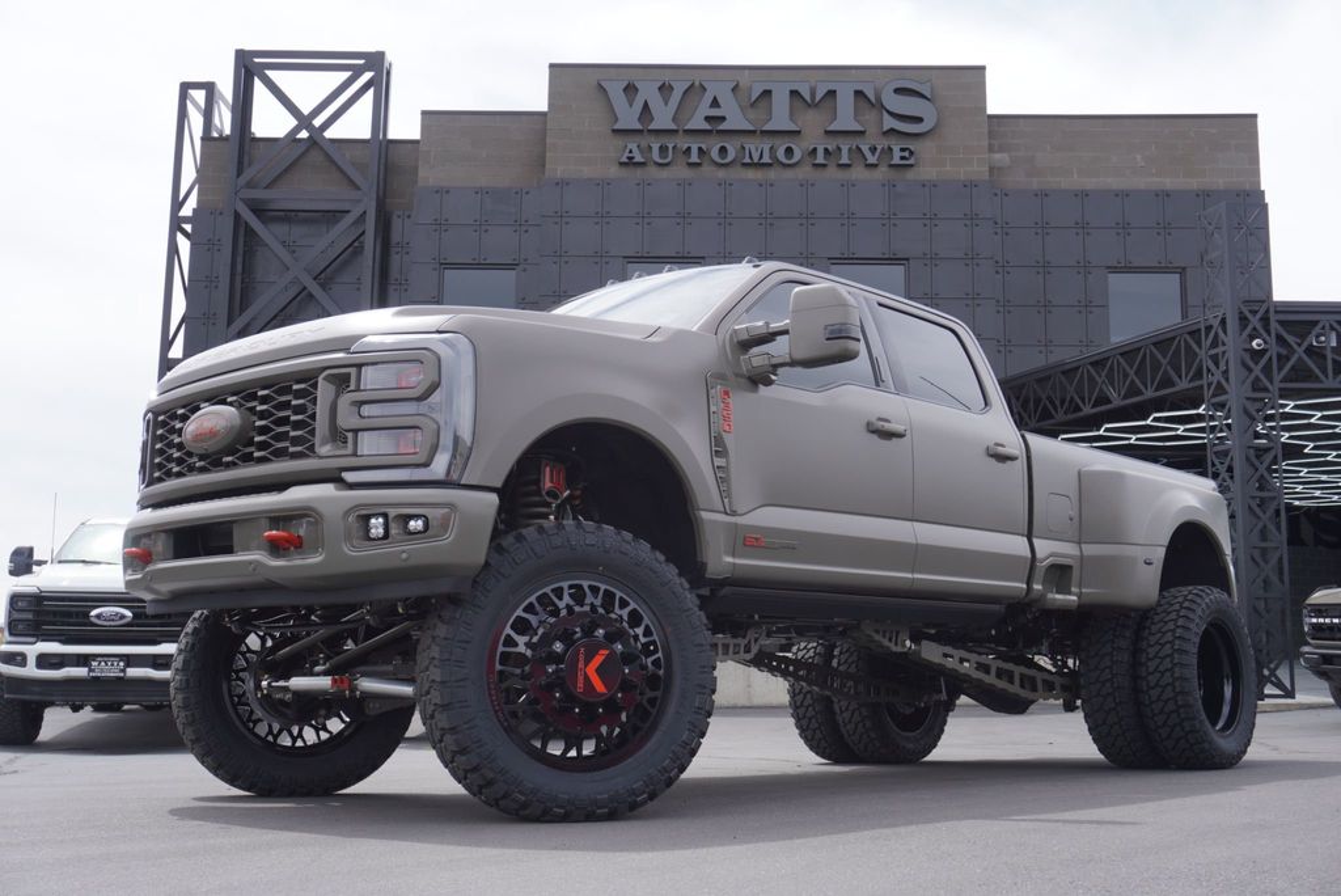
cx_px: 670
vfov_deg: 34.3
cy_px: 448
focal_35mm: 39
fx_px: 1454
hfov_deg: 49.5
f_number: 8
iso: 100
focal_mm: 26
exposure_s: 1/200
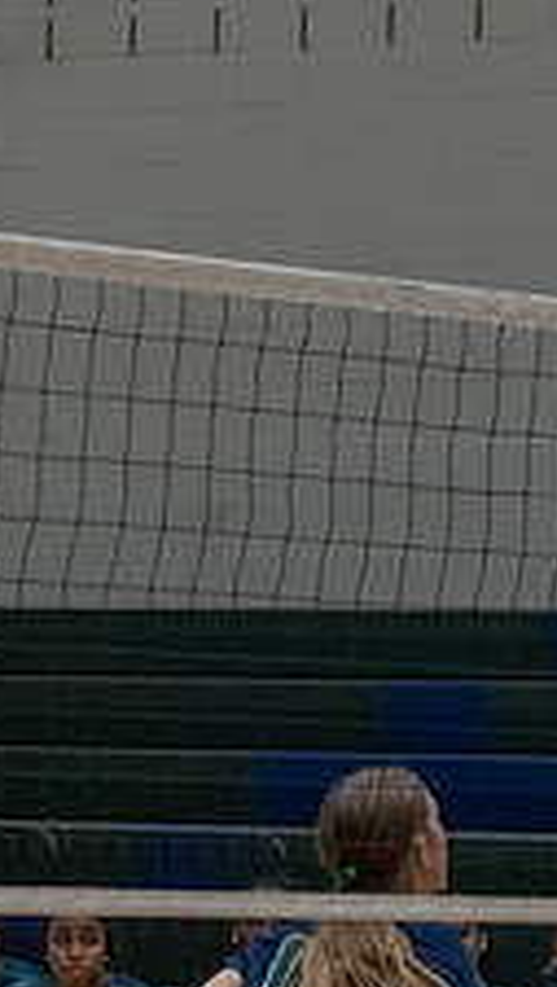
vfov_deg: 7.0
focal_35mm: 309
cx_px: 825
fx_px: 8092
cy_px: 390
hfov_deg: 3.9
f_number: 2.8
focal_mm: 70
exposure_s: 1/1000
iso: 2500
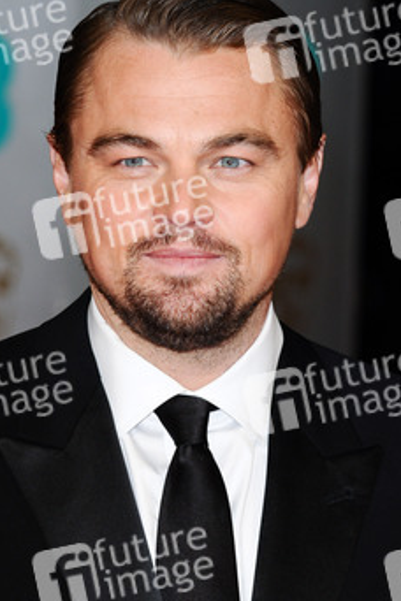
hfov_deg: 5.4
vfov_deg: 8.1
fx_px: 4253
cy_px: 306
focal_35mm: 255
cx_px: 175
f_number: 4.5
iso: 320
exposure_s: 1/250
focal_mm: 145
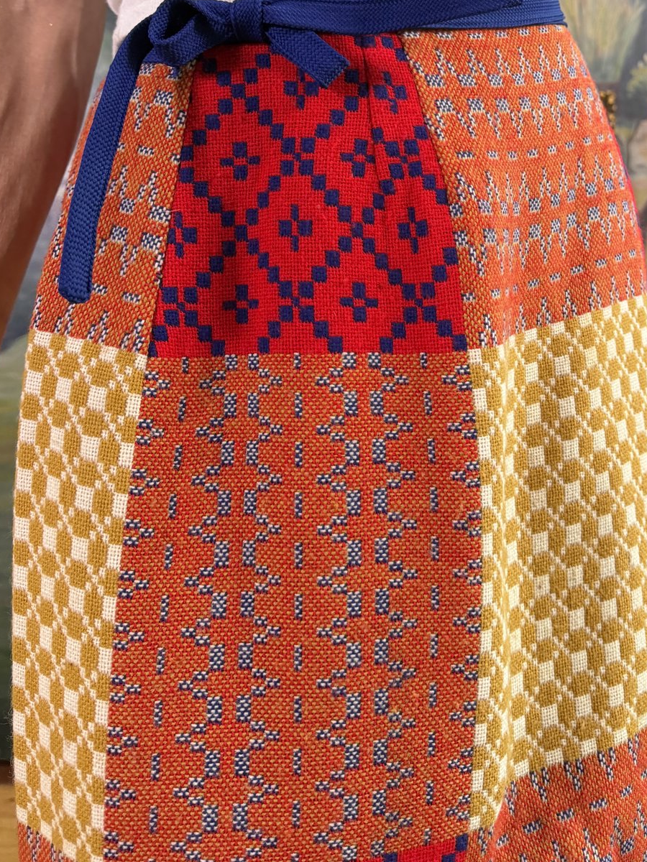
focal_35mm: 28
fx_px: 698
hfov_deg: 49.6
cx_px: 372
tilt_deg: -1.9
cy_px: 399
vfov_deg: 63.4
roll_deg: +0.3
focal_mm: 6.76
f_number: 1.78
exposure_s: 1/103
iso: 200
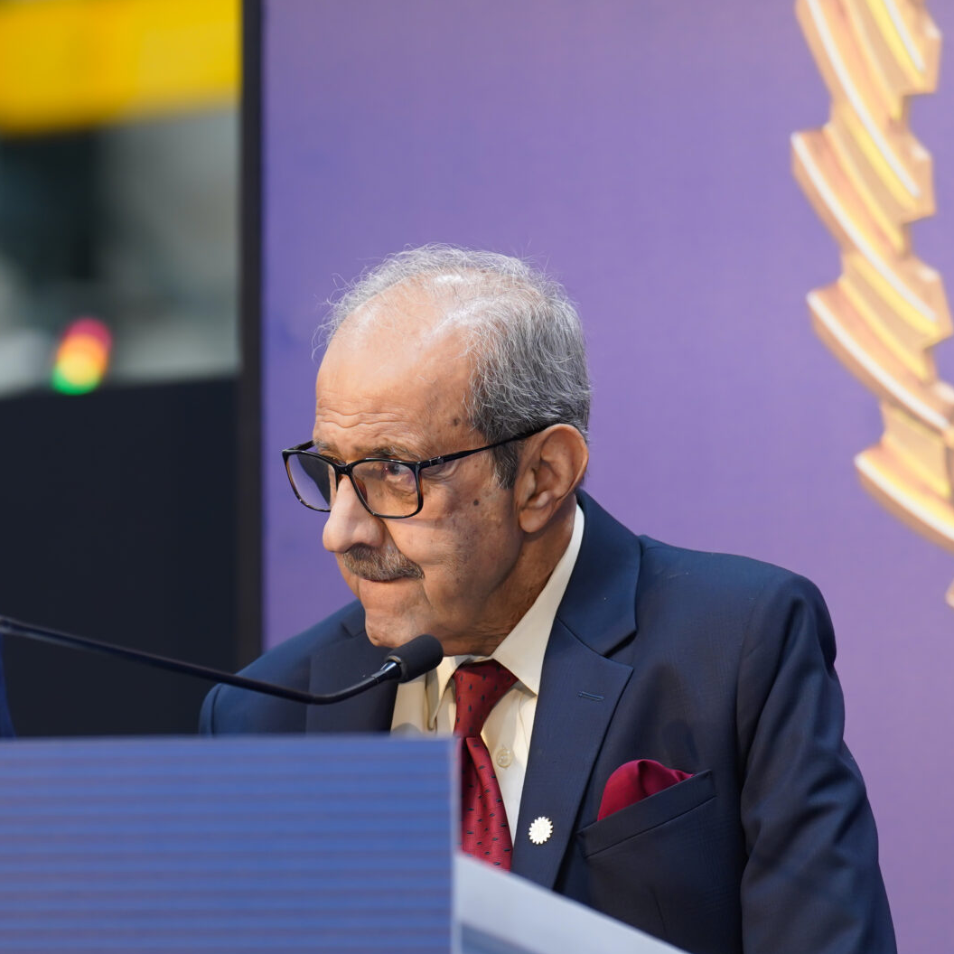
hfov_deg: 7.4
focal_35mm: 237
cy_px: 711
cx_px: 200
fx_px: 7390
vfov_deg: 7.4
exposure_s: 1/250
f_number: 2.8
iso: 500
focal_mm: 115
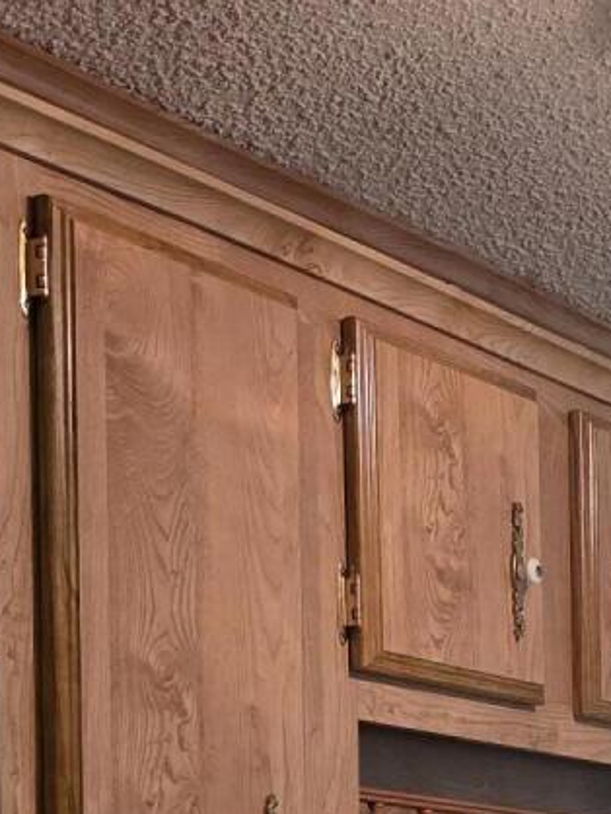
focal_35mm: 110
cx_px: 776
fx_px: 2586
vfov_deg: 16.9
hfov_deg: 13.1
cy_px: 1040
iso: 500
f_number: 1.7
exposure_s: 1/120
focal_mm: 6.3
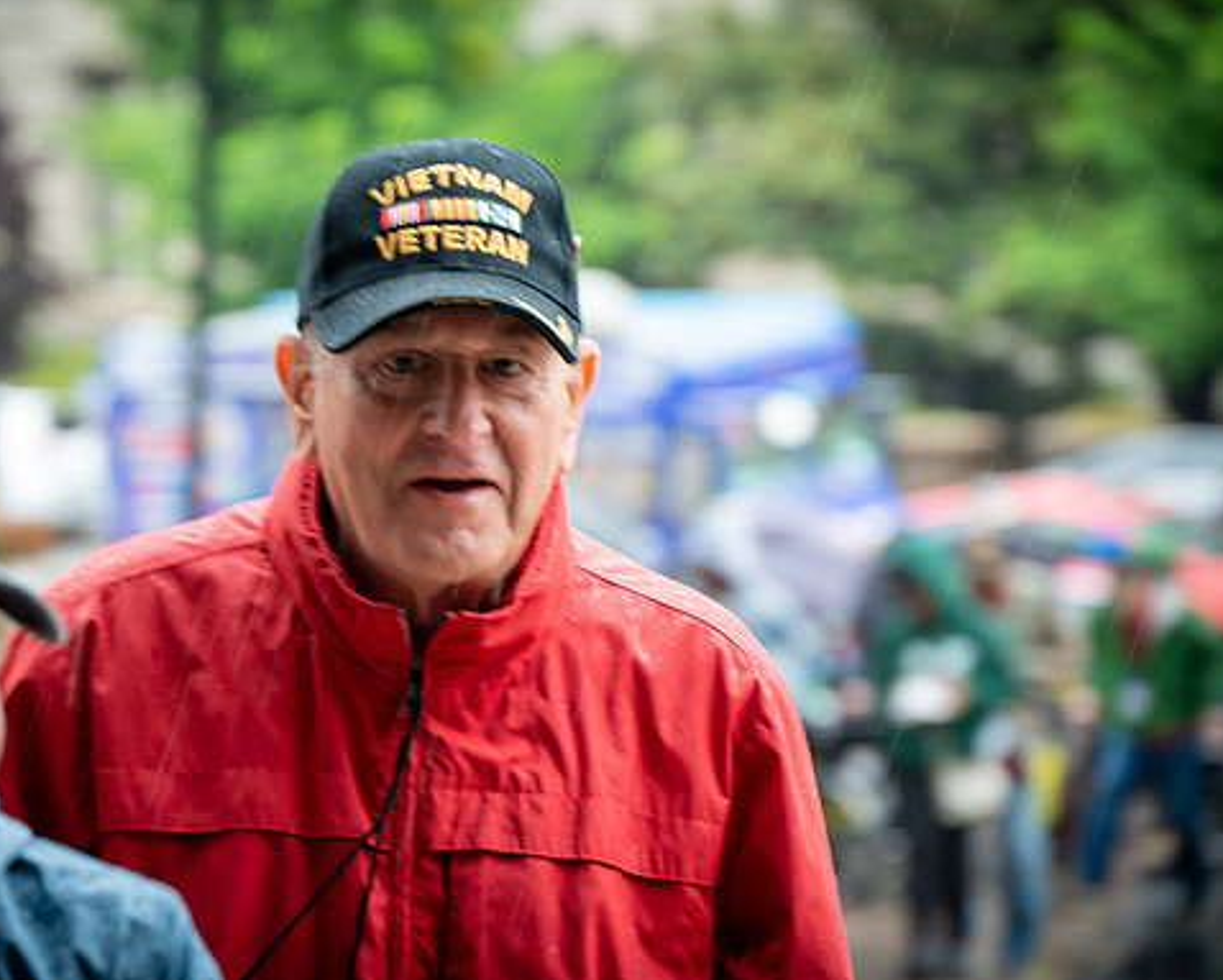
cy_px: 489
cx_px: 525
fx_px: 7207
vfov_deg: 7.8
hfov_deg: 9.7
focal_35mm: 199
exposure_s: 1/80
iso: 500
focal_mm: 175
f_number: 6.3
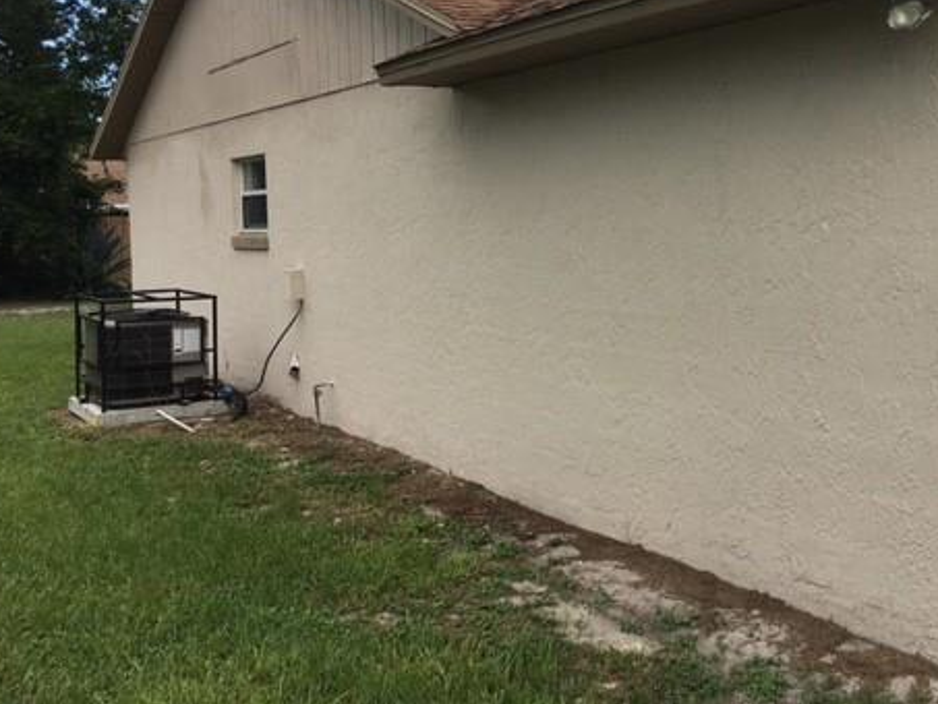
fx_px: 1111
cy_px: 242
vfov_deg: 34.9
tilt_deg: -2.5
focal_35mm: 41
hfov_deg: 45.0
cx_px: 632
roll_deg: +2.4
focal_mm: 4.15
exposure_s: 1/587
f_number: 2.2
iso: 25
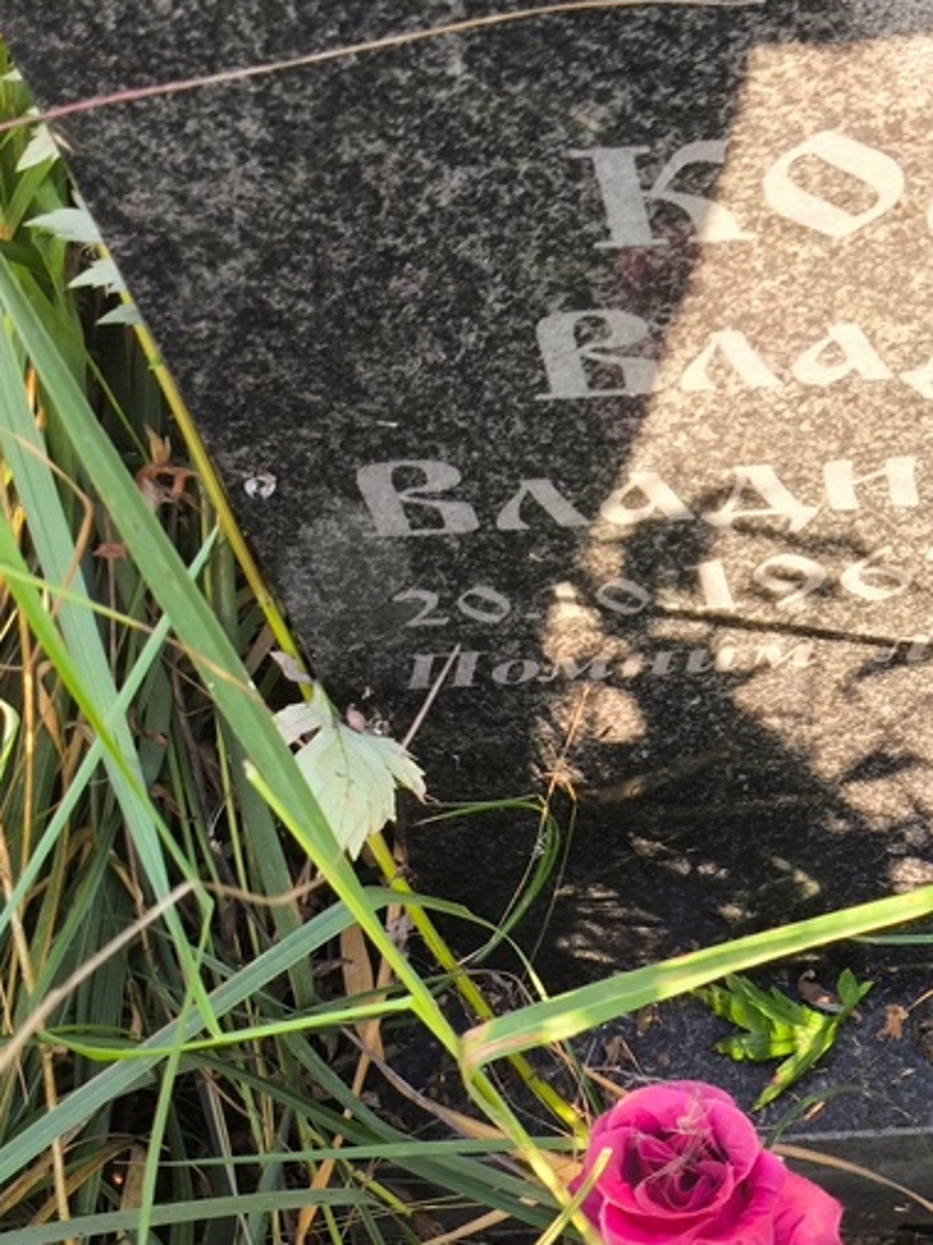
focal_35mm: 79
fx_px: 2841
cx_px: 979
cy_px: 588
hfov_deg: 18.1
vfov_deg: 24.7
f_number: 1.7
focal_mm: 4.71
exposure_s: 1/100
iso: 100
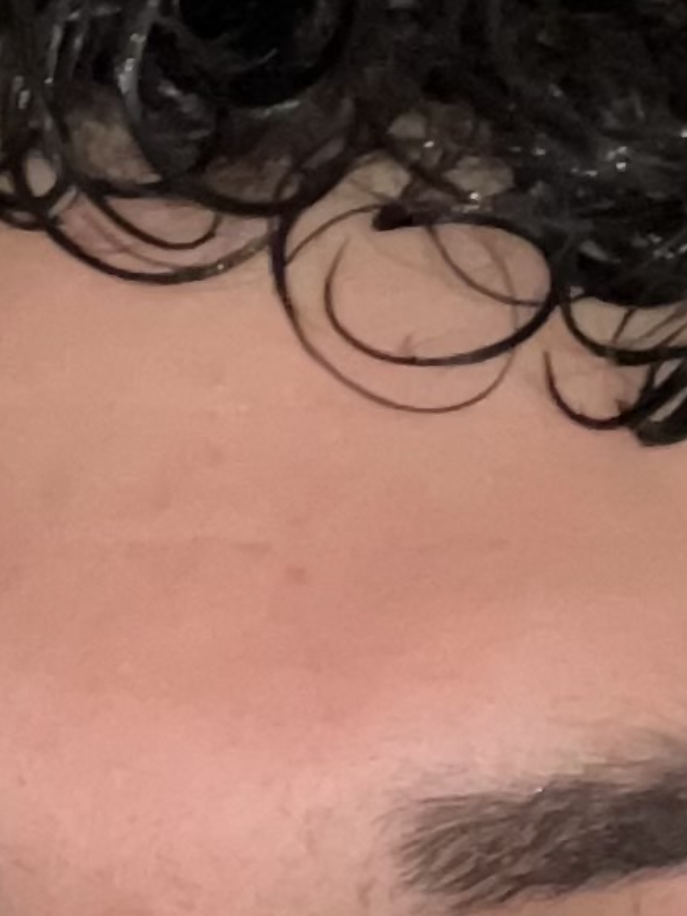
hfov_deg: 2.8
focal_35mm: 534
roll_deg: -0.4
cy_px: 2202
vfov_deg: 3.7
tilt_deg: +4.0
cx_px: 507
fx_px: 14125
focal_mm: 9
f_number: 2.8
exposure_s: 1/40
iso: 250
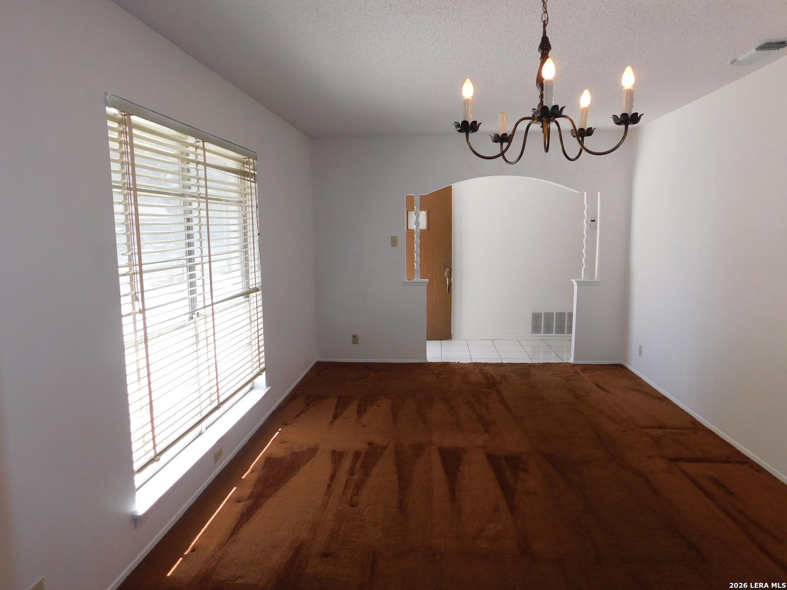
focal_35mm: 23
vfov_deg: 58.9
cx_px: 394
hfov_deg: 73.9
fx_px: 523
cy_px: 295
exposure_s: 1/60
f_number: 3
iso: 125
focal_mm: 4
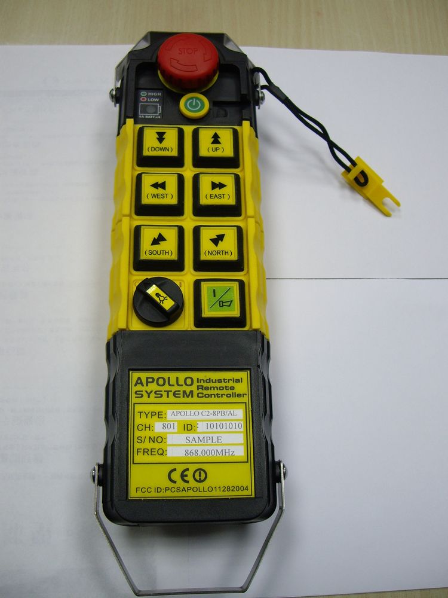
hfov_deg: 37.7
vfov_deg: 49.0
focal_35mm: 38
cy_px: 299
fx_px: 656
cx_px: 224
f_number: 2.7
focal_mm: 6.2
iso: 100
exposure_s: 1/60
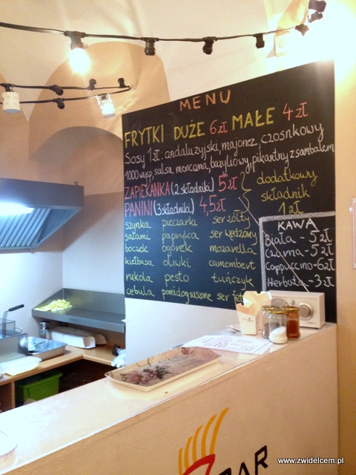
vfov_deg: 55.4
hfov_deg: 42.9
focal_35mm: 33
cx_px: 178
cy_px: 238
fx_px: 453
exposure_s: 1/17
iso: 400
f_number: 2.4
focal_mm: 4.12
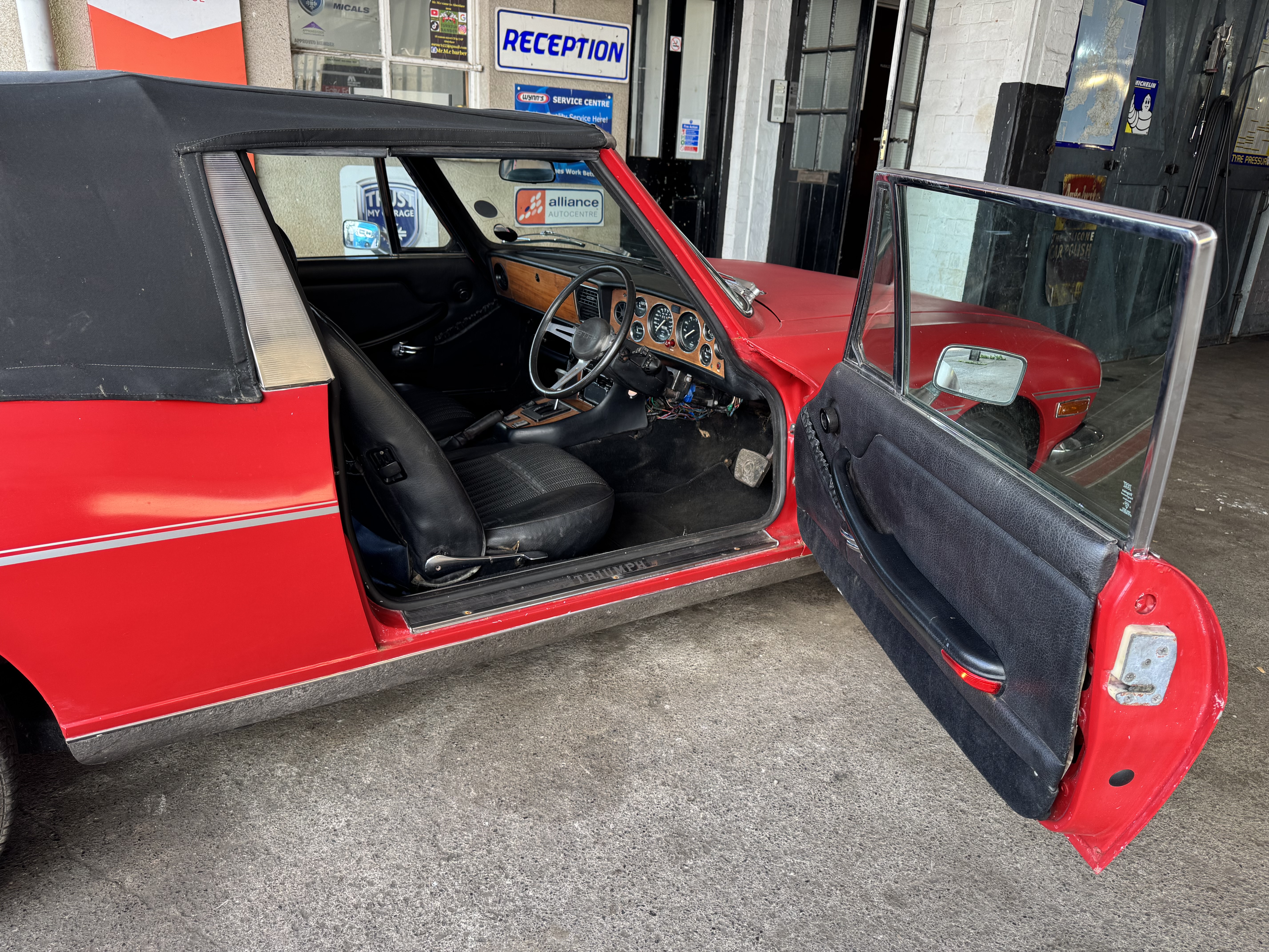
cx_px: 634
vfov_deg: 56.8
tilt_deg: -20.6
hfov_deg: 71.6
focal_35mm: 24
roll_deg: -3.3
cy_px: 476
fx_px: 880
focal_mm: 6.76
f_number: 1.78
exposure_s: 1/100
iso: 64
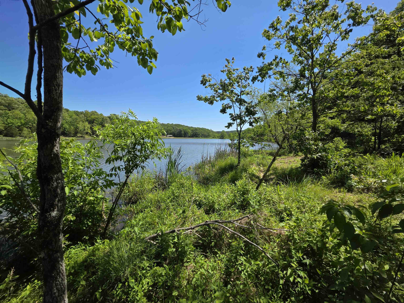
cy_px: 152
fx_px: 152
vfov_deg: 89.9
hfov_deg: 106.2
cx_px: 202
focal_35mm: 13
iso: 40
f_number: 1.9
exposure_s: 1/1521
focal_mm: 2.2
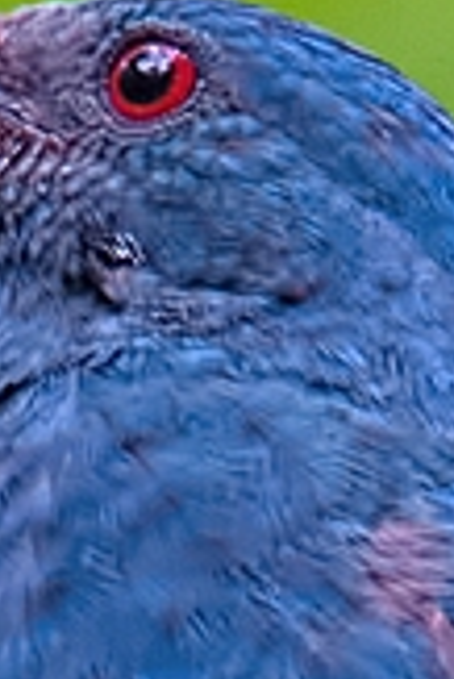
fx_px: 93696
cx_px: 146
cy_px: 1395
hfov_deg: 0.3
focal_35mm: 4964
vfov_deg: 0.4
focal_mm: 600
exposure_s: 1/50
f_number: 6.3
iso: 1600
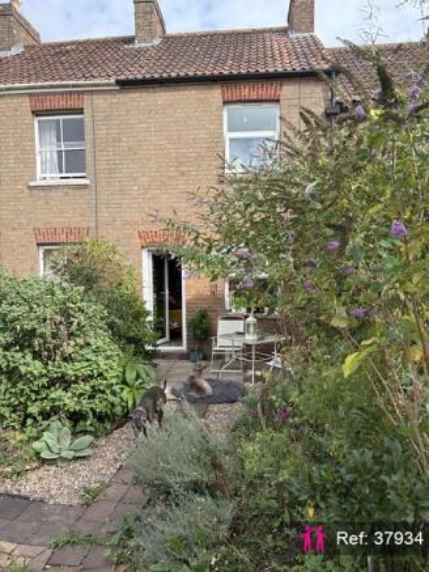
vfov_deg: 67.3
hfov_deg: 53.1
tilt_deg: -1.3
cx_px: 214
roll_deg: +0.7
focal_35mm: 26
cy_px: 286
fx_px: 429
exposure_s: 1/1420
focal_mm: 5.96
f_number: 1.6
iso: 64
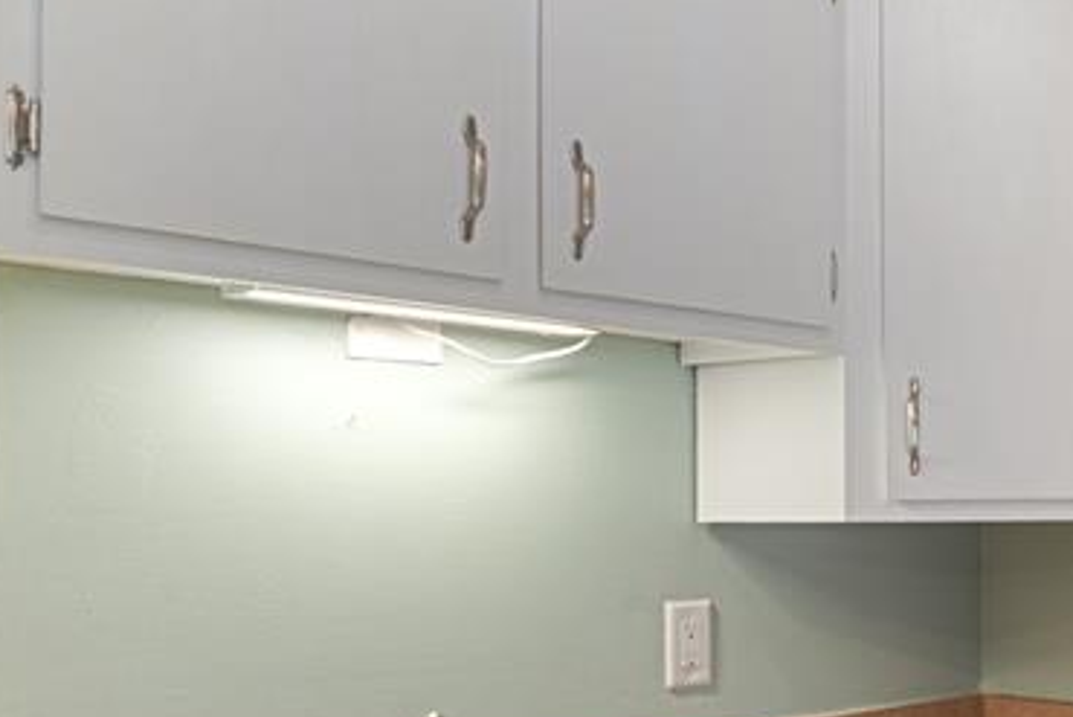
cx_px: 1232
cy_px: 631
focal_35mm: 83
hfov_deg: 22.8
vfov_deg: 16.3
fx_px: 2475
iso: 320
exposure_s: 1/2.5
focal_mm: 30
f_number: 9
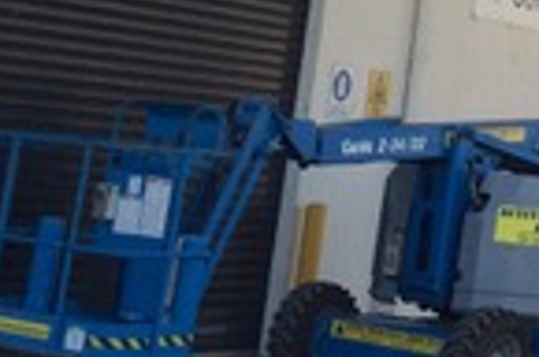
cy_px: -387
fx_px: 2062
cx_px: 762
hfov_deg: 14.1
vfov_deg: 9.2
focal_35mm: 138
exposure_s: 1/483
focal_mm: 4.12
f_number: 2.2
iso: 32
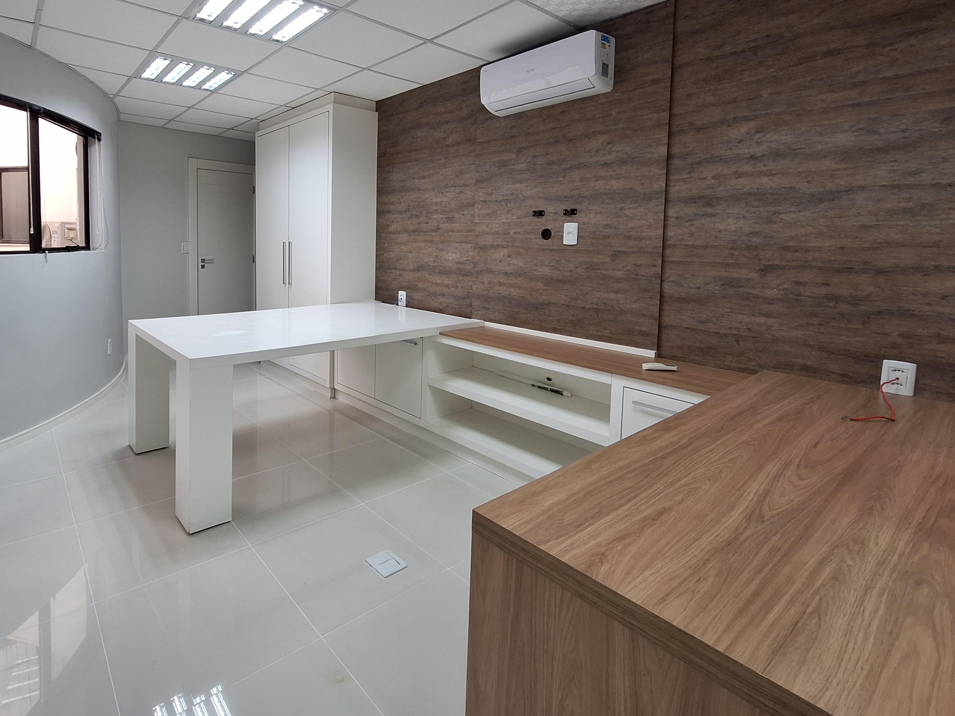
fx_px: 469
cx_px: 370
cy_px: 277
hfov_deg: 89.6
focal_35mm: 17
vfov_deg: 73.7
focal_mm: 1.74
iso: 64
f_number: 2.2
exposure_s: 1/40
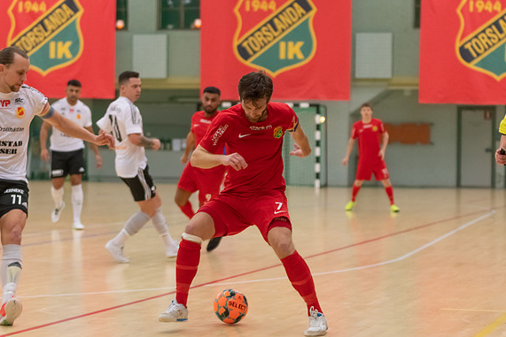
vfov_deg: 11.2
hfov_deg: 16.6
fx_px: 1729
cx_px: 253
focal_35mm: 123
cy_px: 170
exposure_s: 1/800
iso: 800
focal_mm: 78
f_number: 2.8
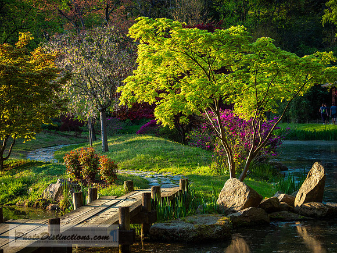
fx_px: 779
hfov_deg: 24.4
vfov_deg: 18.4
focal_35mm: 80
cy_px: 126
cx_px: 168
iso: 200
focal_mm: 40
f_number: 4
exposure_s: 1/250
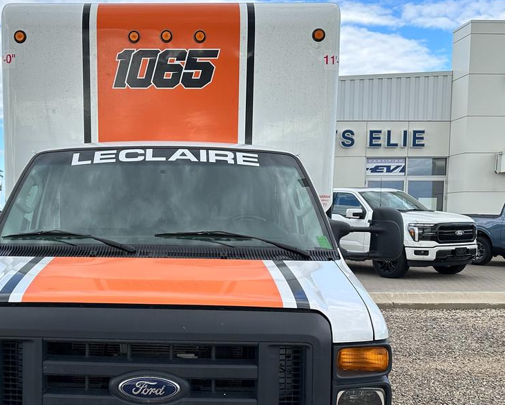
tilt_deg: -5.4
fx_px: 613
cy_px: 285
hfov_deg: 43.8
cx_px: 151
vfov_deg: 35.9
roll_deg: +0.4
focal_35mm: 41
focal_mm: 6.86
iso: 80
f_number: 1.78
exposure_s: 1/1845
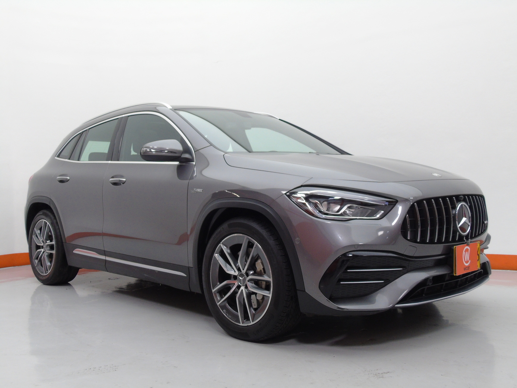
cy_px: 194
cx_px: 258
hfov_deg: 54.0
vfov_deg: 41.8
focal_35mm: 34
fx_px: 508
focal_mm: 6.1
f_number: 3.8
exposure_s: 1/30
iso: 100
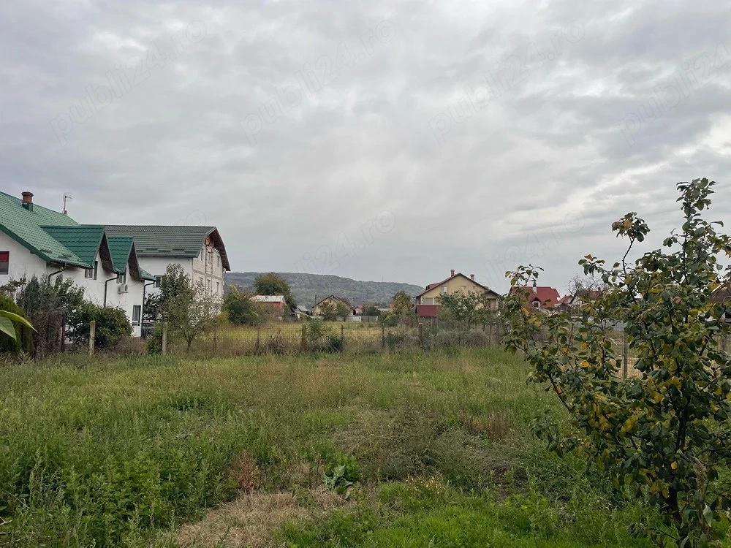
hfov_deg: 67.3
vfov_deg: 53.1
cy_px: 274
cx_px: 366
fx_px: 549
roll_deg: -0.3
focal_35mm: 26
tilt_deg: +4.5
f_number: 1.6
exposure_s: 1/338
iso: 32
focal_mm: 4.2
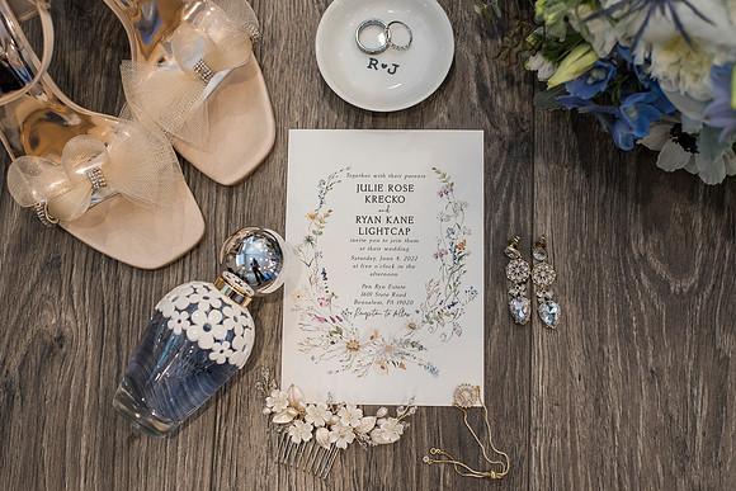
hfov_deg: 37.9
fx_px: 1072
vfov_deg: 25.8
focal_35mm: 52
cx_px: 382
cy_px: 251
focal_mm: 50
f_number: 4
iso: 800
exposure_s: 1/80
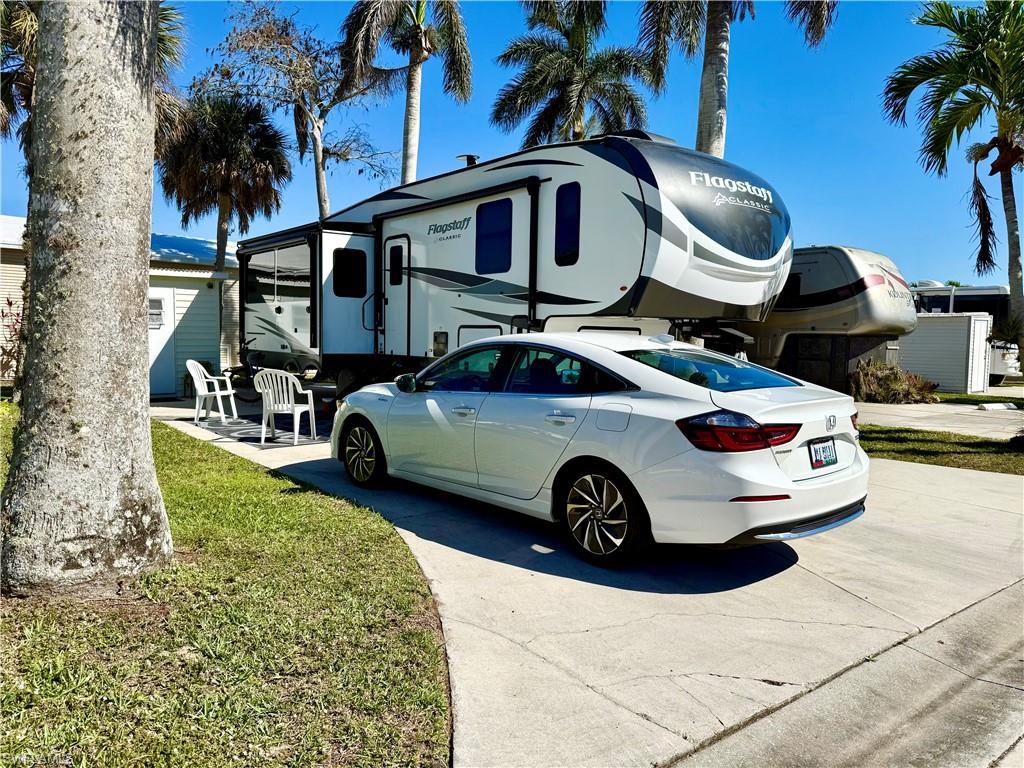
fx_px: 710
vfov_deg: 56.8
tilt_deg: -3.4
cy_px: 384
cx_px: 512
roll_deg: -1.4
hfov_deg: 71.6
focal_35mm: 24
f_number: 1.78
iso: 80
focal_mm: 6.76
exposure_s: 1/6173
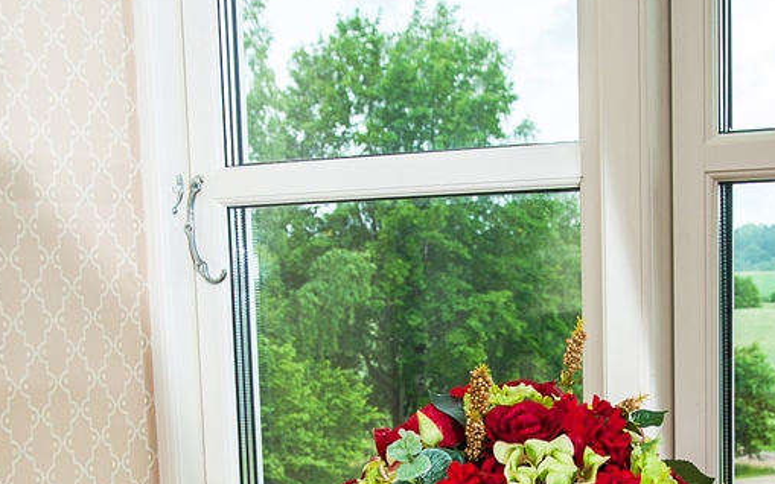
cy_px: 470
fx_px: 1521
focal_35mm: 72
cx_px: 458
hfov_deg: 28.5
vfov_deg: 17.7
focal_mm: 24
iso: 200
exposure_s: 1/160
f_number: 6.3
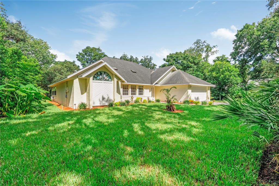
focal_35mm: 16
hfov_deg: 95.0
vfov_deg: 72.0
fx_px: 128
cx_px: 140
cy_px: 93
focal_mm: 11
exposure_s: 1/4000
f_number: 9
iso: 250
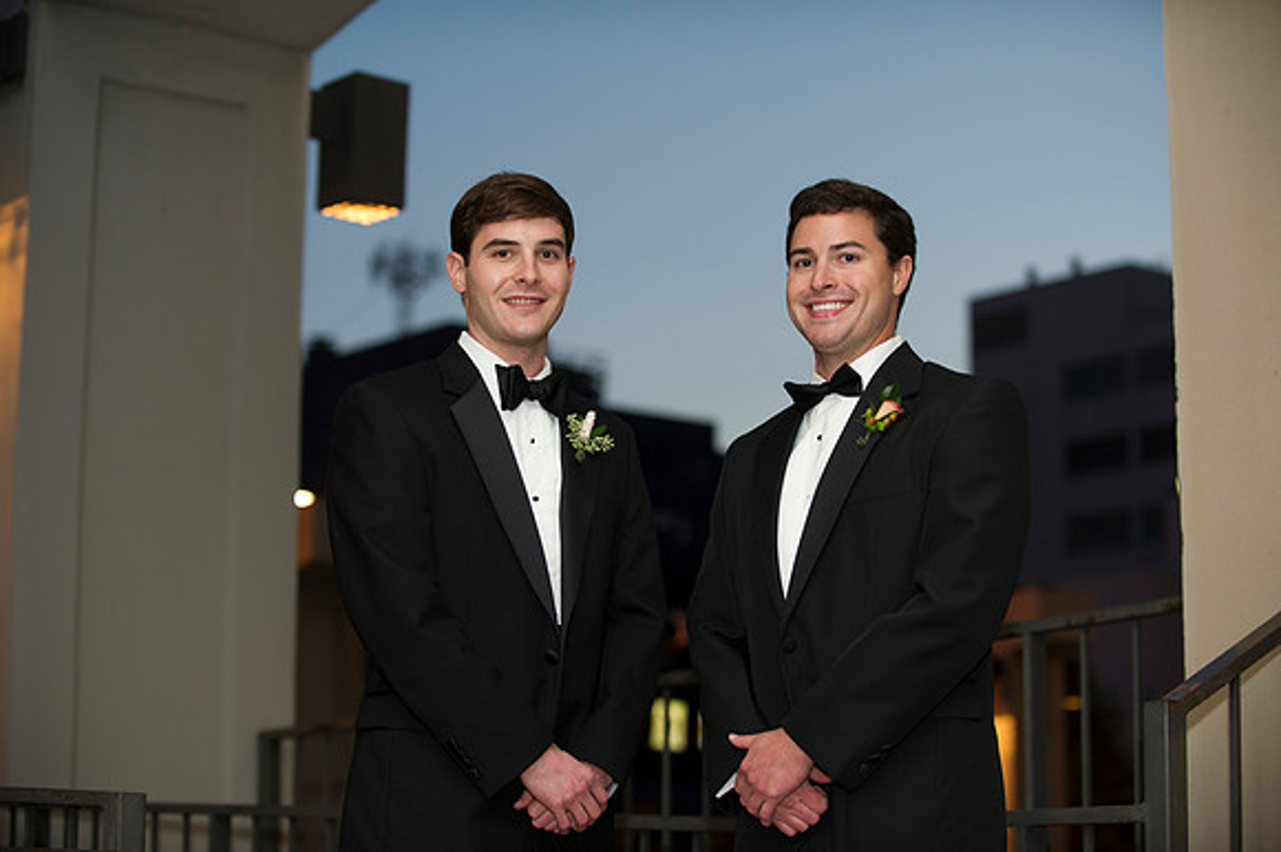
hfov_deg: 26.0
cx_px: 640
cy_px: 426
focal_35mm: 78
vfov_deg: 17.5
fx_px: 2774
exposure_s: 1/50
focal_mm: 78
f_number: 2.8
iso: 640
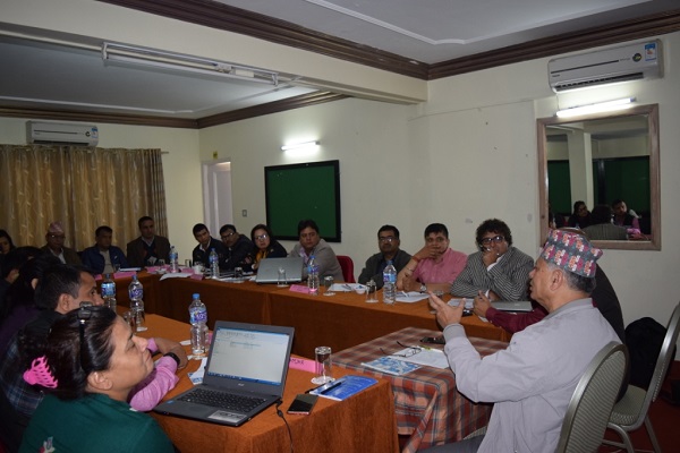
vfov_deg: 47.9
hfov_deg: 67.4
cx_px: 340
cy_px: 226
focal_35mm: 27
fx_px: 510
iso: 900
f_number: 3.5
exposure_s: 1/60
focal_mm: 18
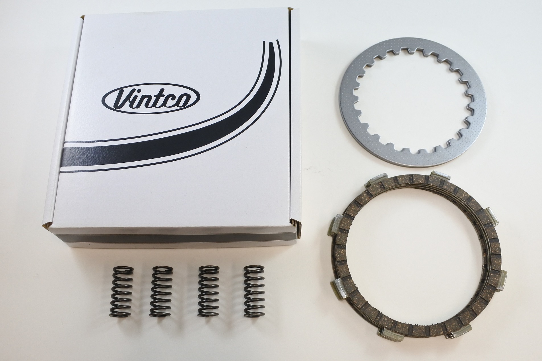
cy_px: 180
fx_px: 406
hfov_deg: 67.4
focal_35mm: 27
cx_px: 271
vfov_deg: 47.9
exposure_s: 1/160
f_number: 3.5
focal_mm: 10
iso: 400
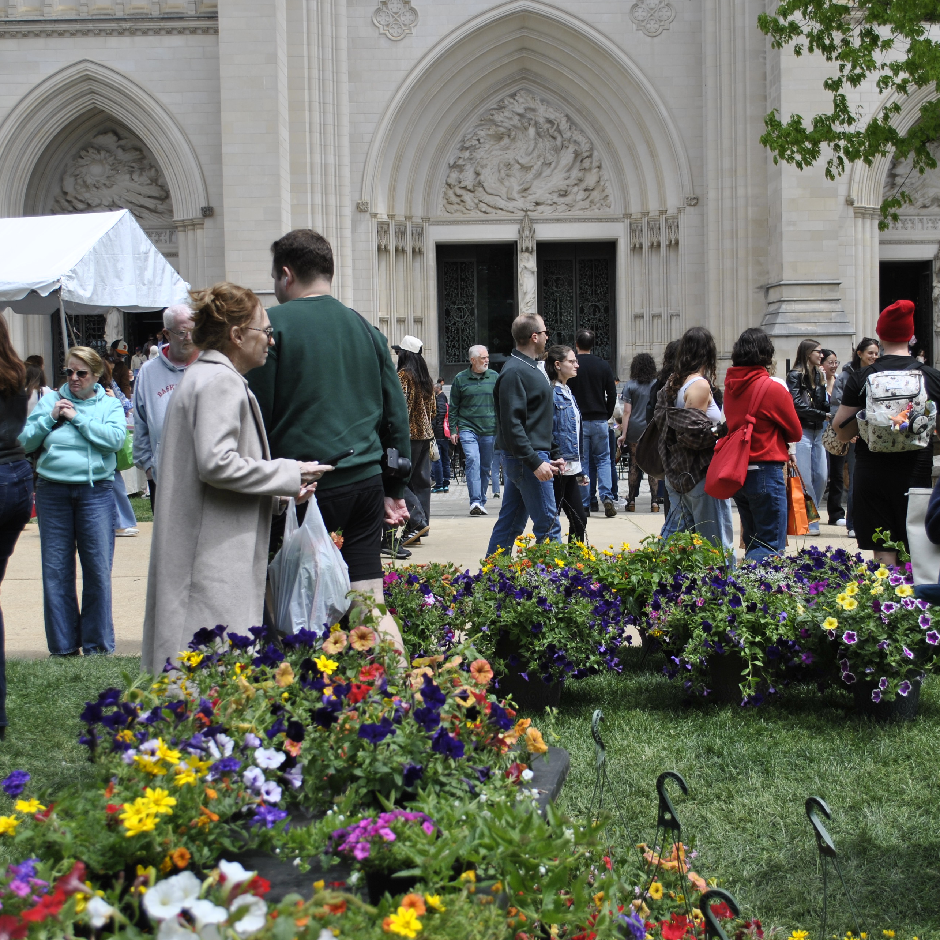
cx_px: 518
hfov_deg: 34.0
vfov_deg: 34.0
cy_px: 466
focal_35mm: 50
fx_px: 1536
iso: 100
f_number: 4.2
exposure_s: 1/800
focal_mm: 26
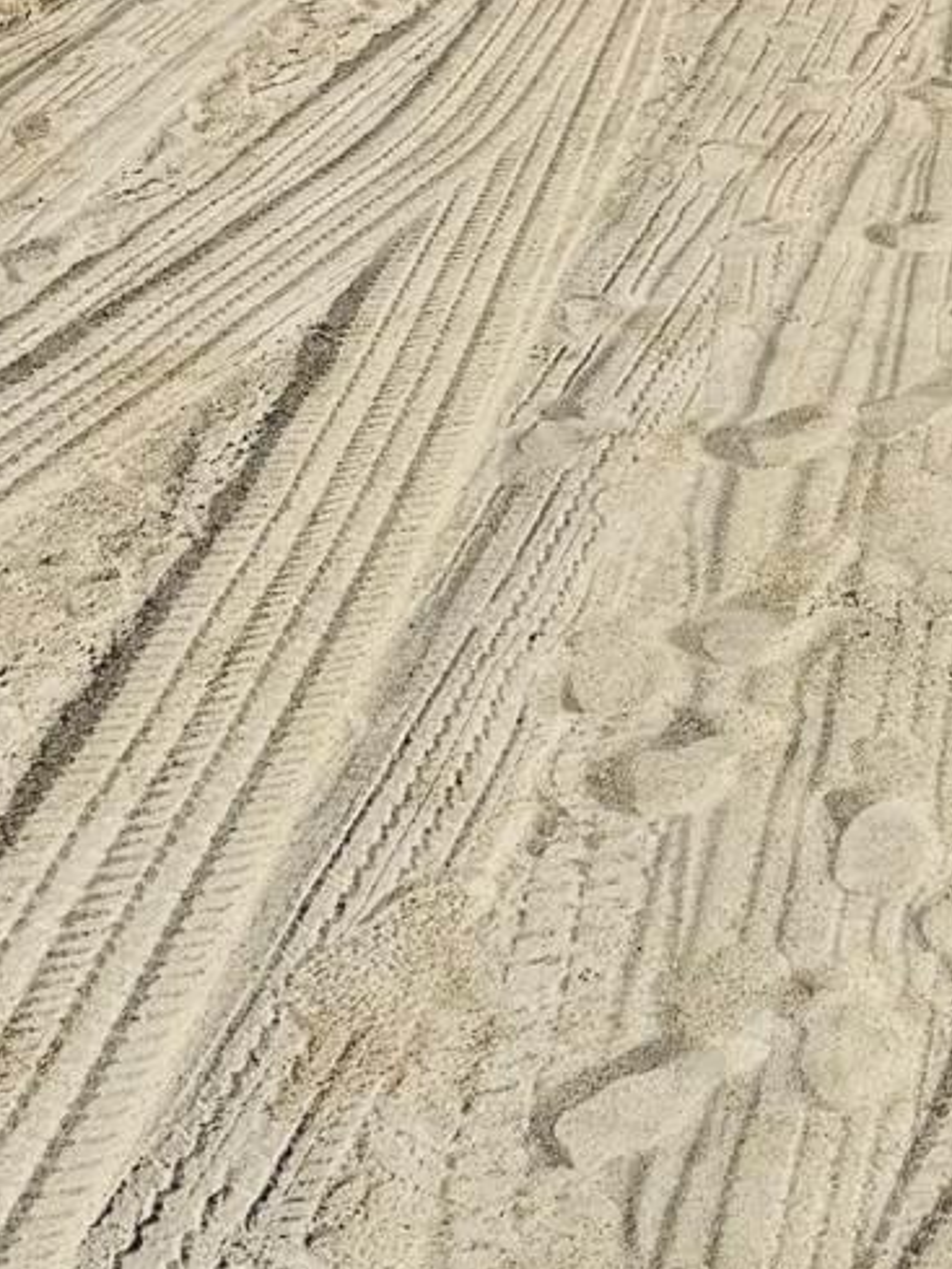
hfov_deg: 13.0
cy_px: -485
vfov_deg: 16.3
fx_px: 4142
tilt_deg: +0.6
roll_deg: -0.7
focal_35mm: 113
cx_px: 848
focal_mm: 6.76
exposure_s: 1/7937
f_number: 1.78
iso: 80
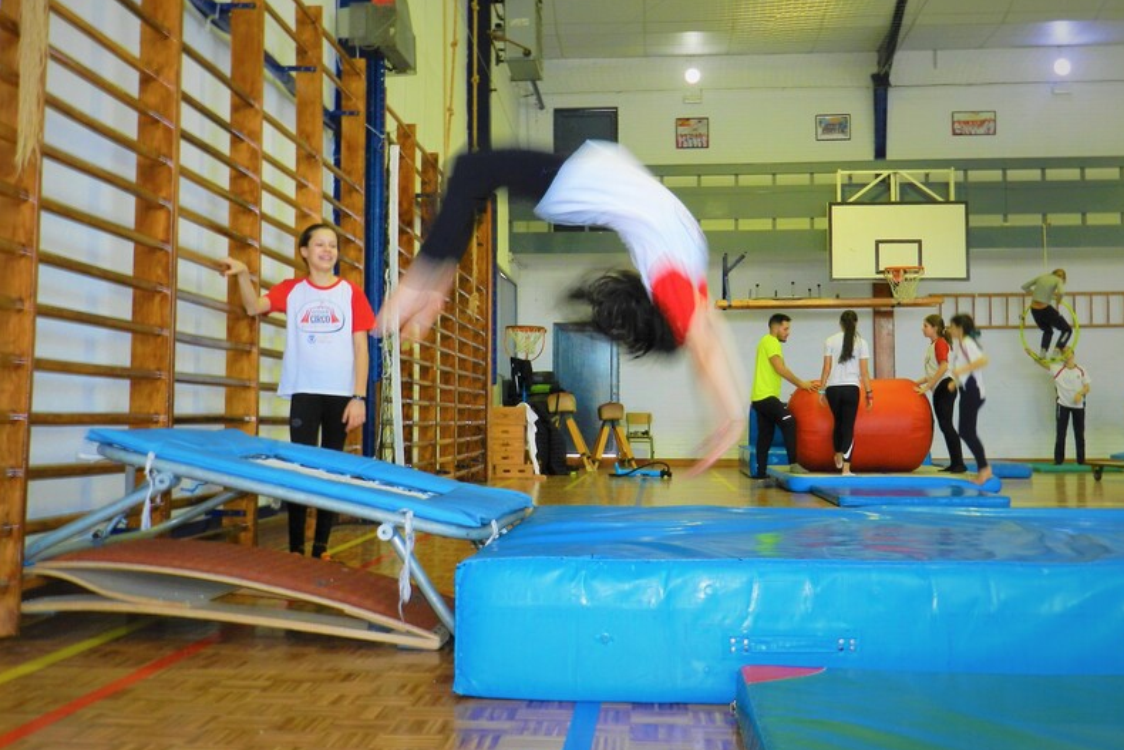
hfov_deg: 48.4
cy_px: 332
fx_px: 1249
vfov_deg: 33.4
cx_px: 568
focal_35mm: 40
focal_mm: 6.7
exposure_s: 1/30
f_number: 4
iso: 200
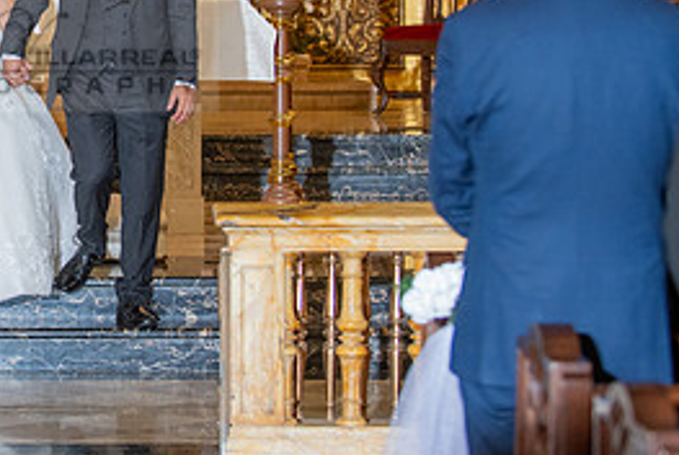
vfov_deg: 8.4
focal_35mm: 164
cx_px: 0
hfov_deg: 12.4
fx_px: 3097
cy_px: 76
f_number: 3.2
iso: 1000
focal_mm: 70
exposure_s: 1/160
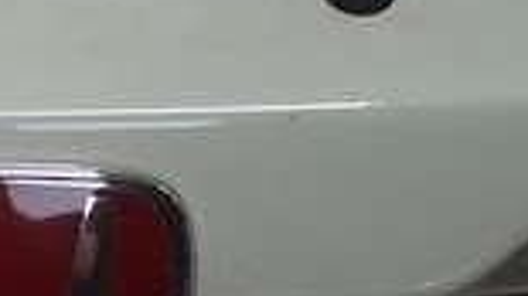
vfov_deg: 3.6
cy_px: 701
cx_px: -65
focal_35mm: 332
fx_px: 4646
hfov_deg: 6.5
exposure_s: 1/180
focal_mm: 9.8
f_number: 3.2
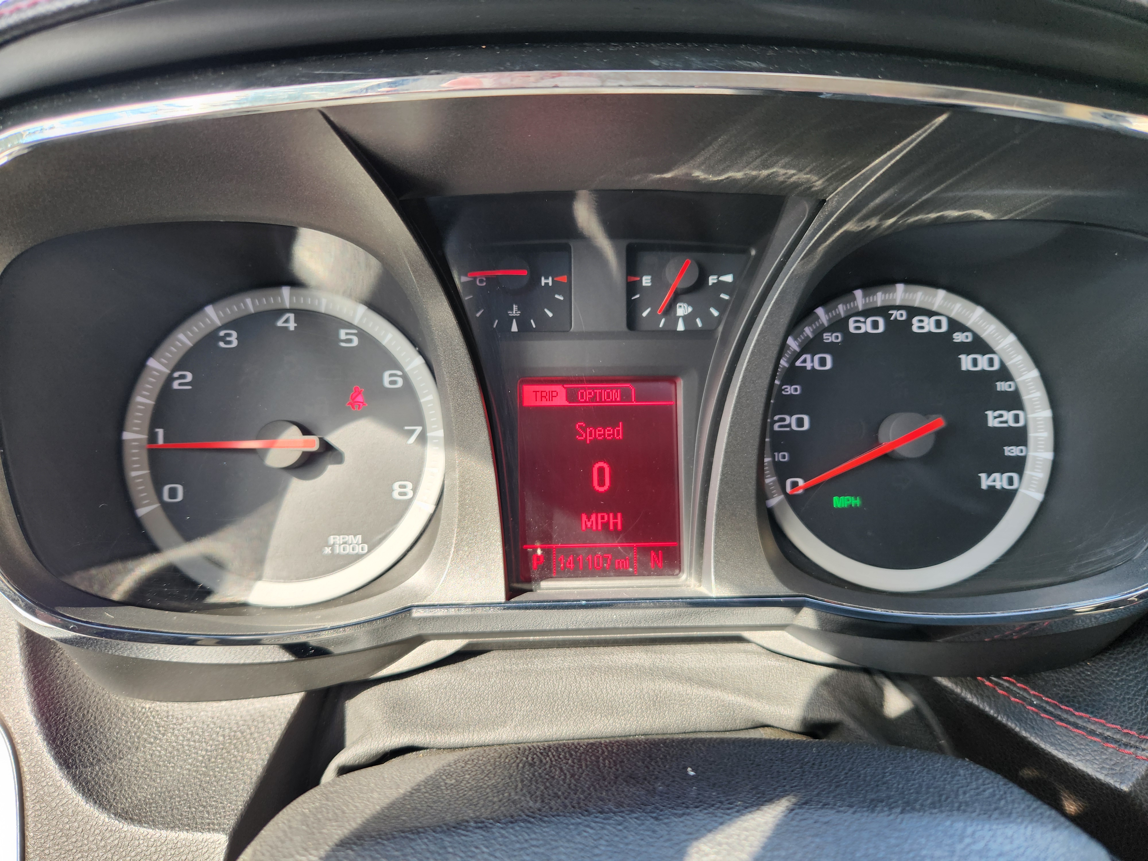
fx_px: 763
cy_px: 430
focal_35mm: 23
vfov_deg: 58.9
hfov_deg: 73.9
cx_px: 574
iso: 50
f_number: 1.8
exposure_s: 1/120
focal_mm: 5.4
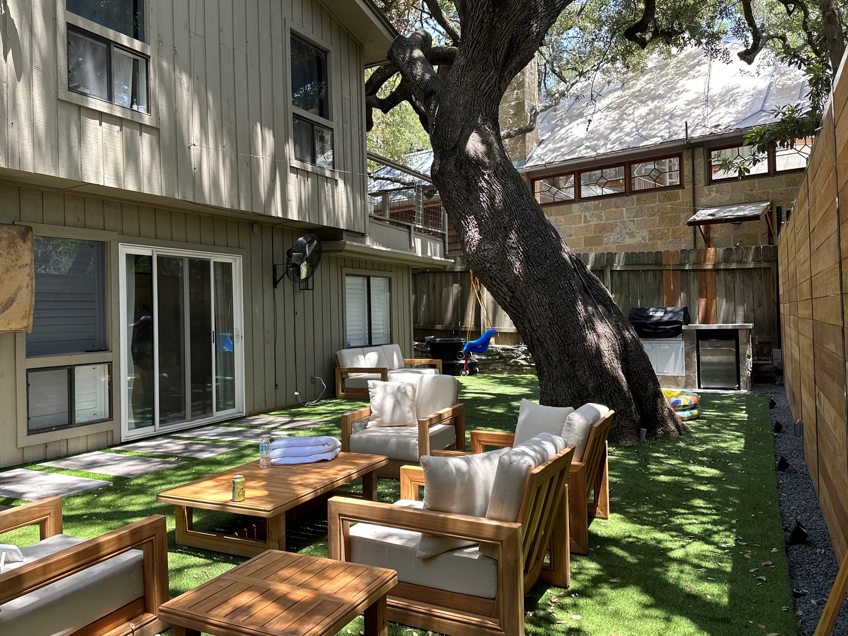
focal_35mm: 27
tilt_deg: +0.5
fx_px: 661
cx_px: 386
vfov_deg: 51.3
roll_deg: +1.0
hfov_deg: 65.2
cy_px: 302
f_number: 1.78
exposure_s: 1/357
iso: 80
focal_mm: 6.86
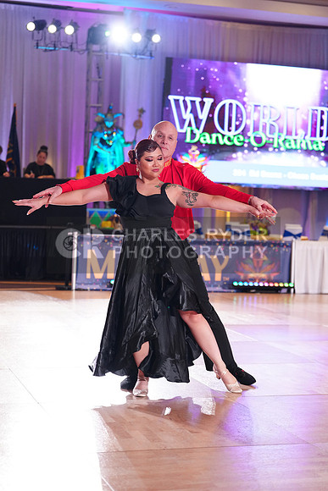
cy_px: 246
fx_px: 956
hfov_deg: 19.5
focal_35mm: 70
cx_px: 164
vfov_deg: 28.8
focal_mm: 70
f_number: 2.8
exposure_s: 1/640
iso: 2500
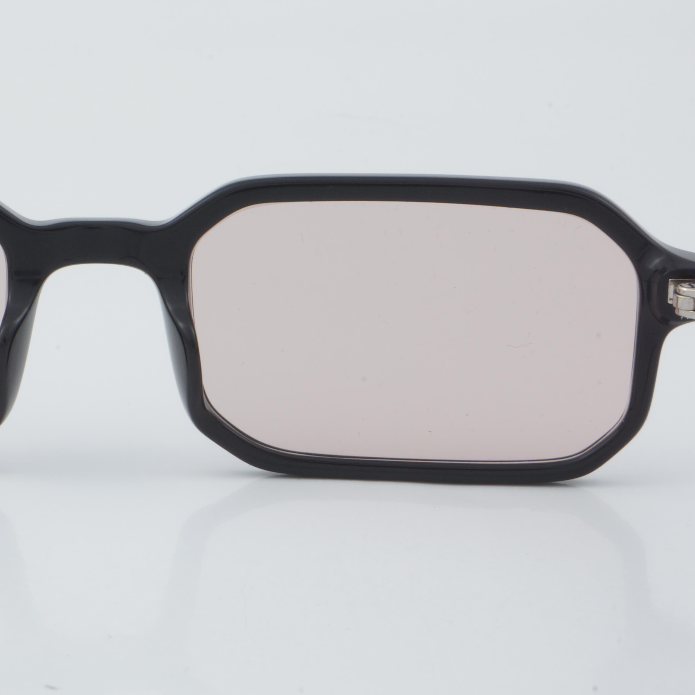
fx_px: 2971
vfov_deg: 13.3
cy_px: 313
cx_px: 99
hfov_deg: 13.3
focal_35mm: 131
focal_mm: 55
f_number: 32
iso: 100
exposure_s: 1/3
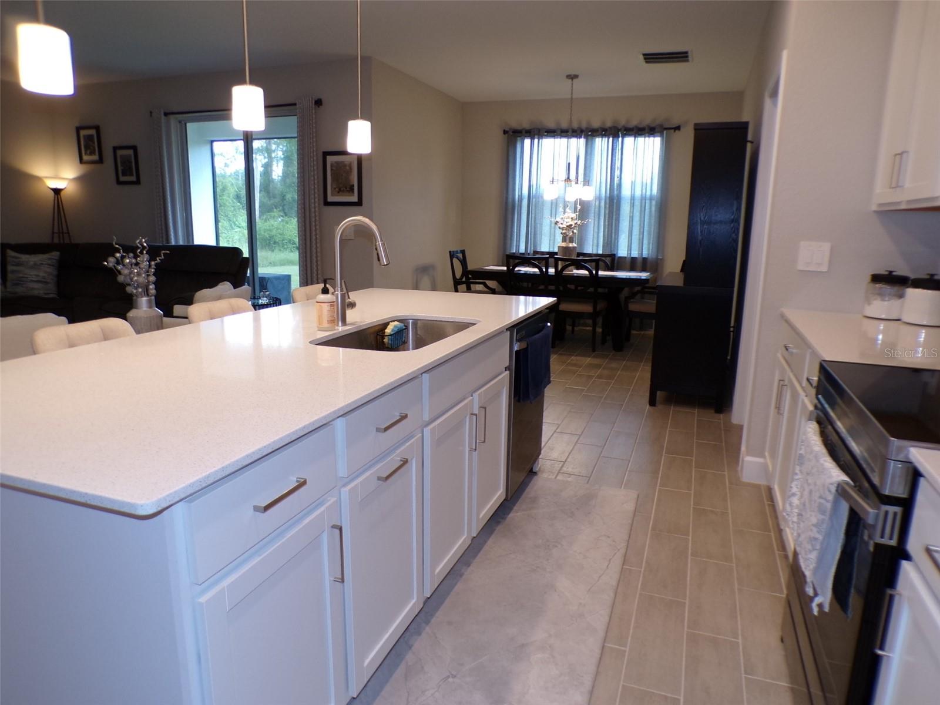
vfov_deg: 56.8
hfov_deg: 71.6
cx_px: 470
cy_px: 352
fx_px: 652
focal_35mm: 24
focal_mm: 4.3
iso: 152
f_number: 3
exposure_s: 1/34
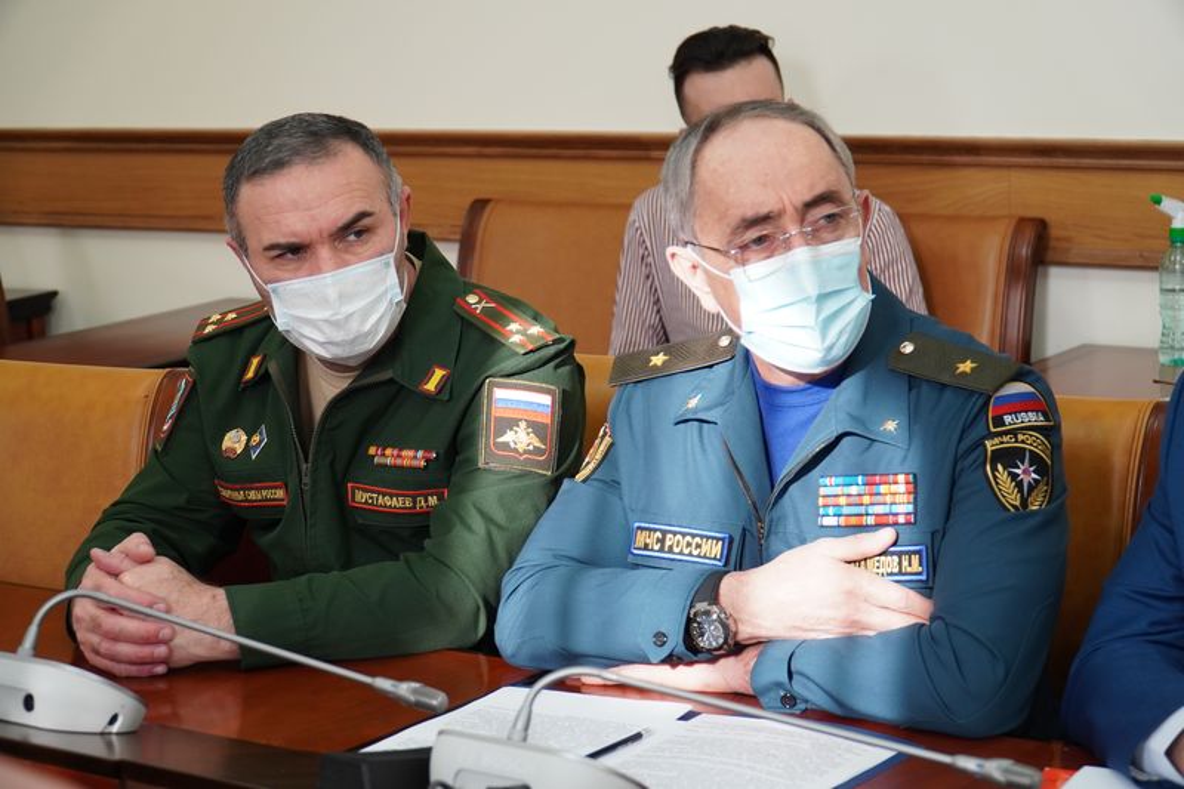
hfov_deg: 26.5
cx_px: 592
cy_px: 394
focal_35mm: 76
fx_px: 2515
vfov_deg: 17.8
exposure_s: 1/160
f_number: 4
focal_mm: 51
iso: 1000
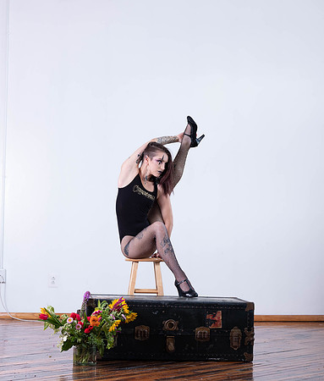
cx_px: 176
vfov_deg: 24.6
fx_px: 871
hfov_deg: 21.1
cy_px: 226
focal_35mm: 75
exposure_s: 1/80
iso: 500
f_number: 5.6
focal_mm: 63
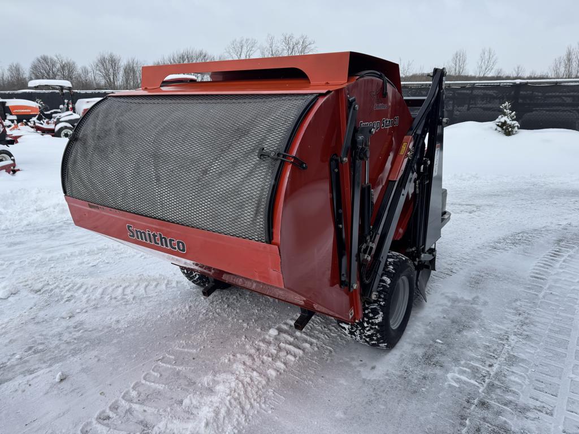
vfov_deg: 56.8
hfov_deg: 71.6
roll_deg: -0.8
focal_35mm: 24
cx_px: 290
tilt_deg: -17.4
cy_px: 217
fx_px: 401
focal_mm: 6.76
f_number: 1.78
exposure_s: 1/4310
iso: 80
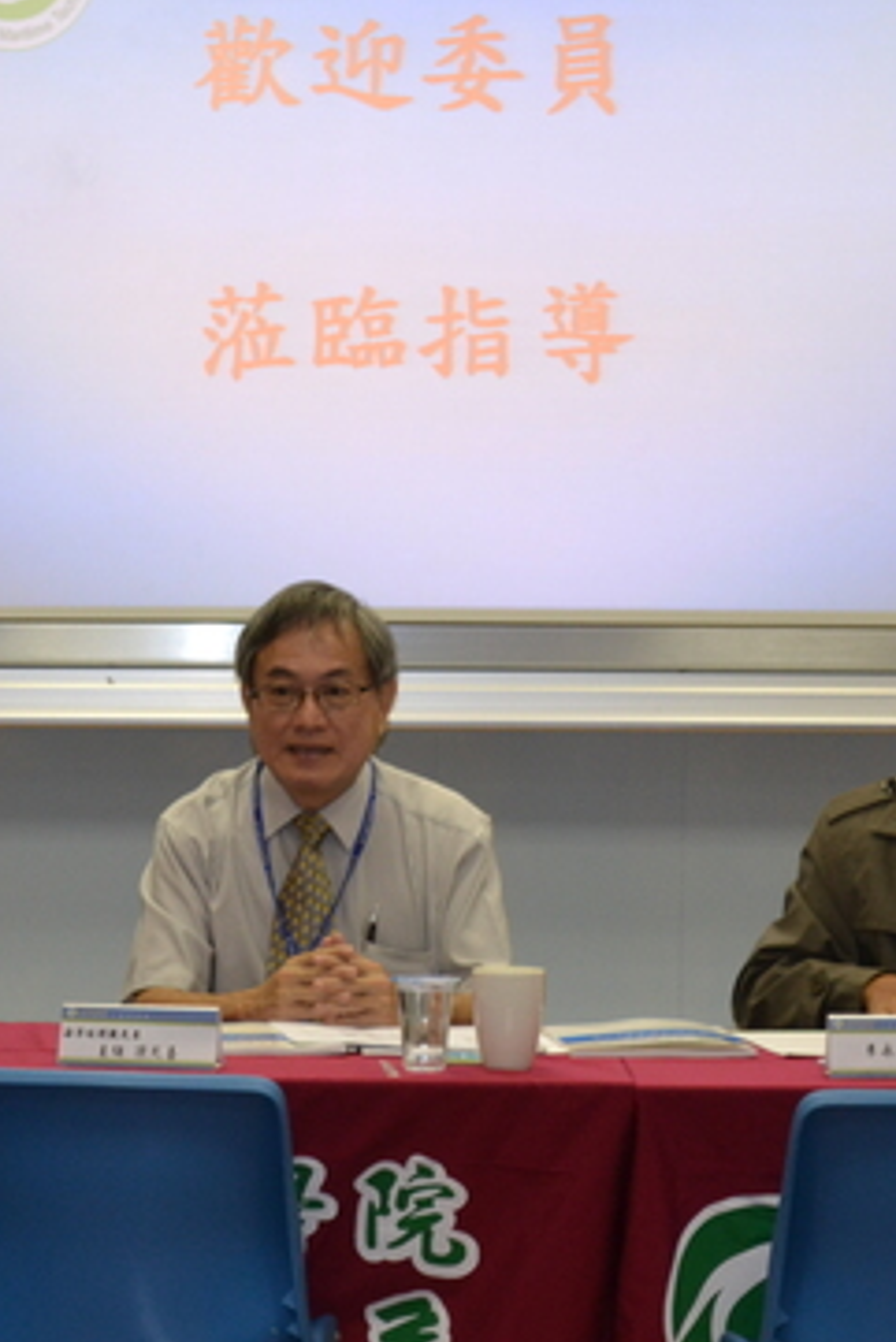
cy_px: 585
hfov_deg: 8.6
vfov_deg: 12.8
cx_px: 279
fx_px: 5966
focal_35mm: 160
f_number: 5.6
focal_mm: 55
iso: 800
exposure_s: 1/60
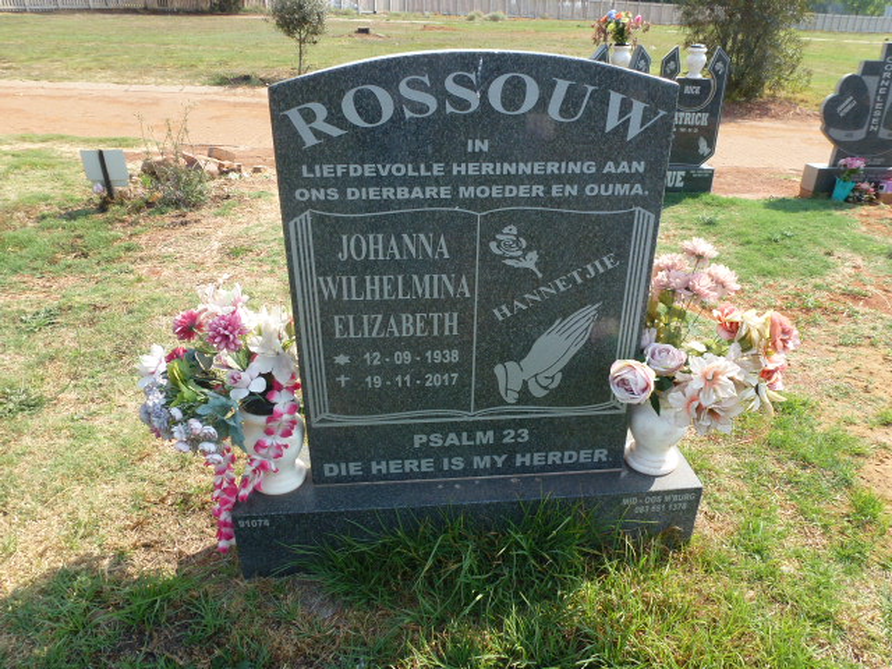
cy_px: 334
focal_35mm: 24
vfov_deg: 56.8
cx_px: 446
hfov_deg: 71.6
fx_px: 618
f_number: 4
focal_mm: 4.3
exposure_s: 1/250
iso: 100
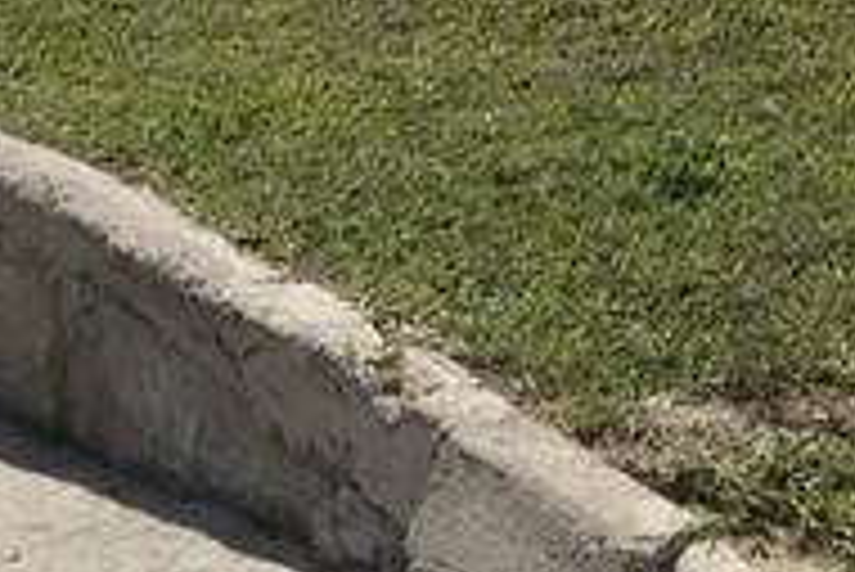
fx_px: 2329
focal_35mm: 98
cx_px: 788
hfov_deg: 20.3
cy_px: -293
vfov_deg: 13.2
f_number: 1.8
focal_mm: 3.99
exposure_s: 1/4808
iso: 20
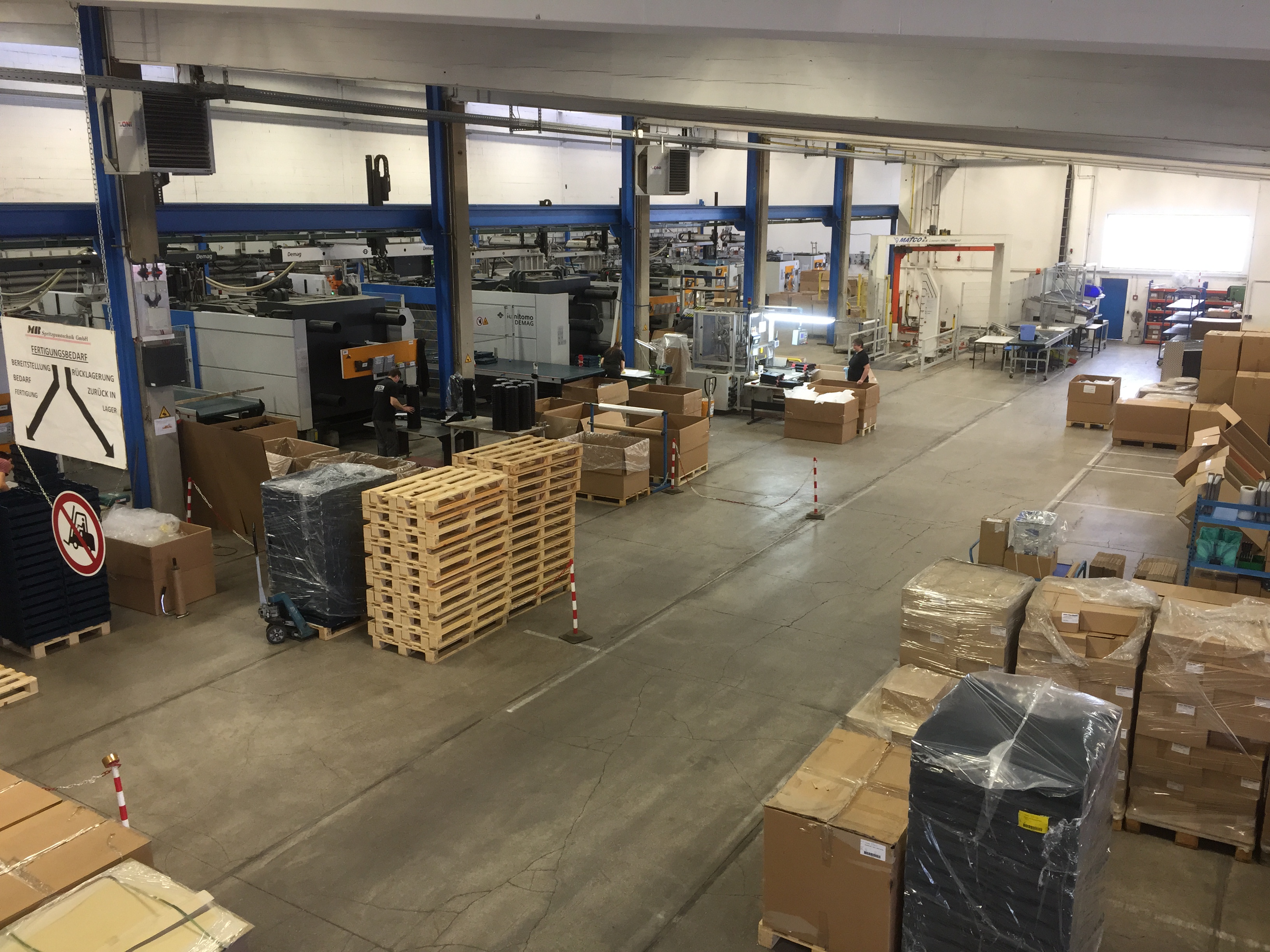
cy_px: 476
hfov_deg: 61.7
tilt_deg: -12.8
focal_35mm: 29
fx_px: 1064
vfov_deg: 48.2
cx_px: 635
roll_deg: -0.3
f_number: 2.2
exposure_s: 1/30
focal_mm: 4.15
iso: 80
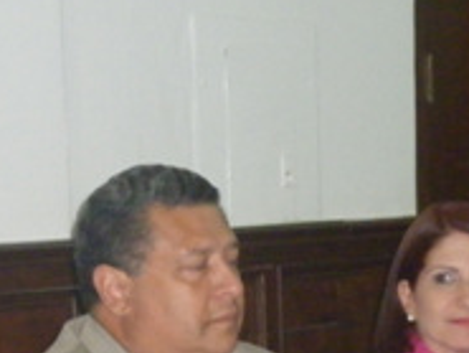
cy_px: 516
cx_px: 357
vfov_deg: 9.5
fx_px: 2061
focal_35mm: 152
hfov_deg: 12.9
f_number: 3.5
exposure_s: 1/40
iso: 500
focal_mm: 7.9
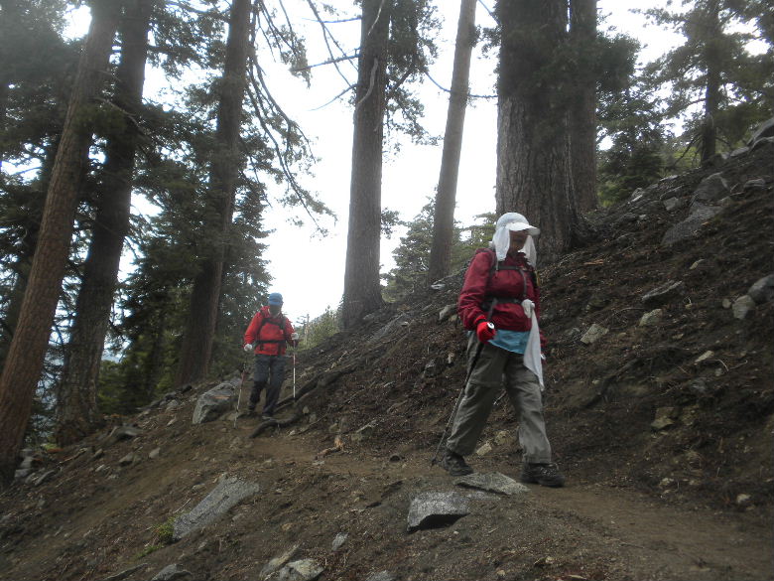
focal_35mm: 37
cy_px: 290
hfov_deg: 50.1
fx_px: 827
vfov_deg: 38.7
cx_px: 387
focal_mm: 6.6
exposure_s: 1/160
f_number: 3.5
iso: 64
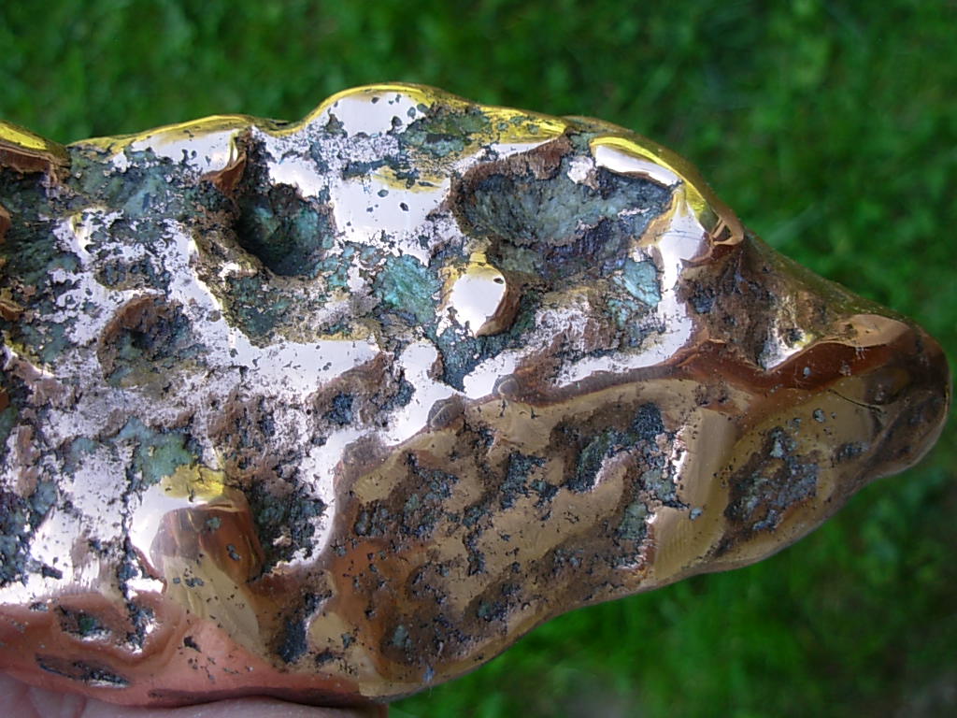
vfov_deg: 37.7
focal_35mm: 38
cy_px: 359
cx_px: 478
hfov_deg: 49.0
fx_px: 1051
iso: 50
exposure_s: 1/114
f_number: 2.9
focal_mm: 6.3
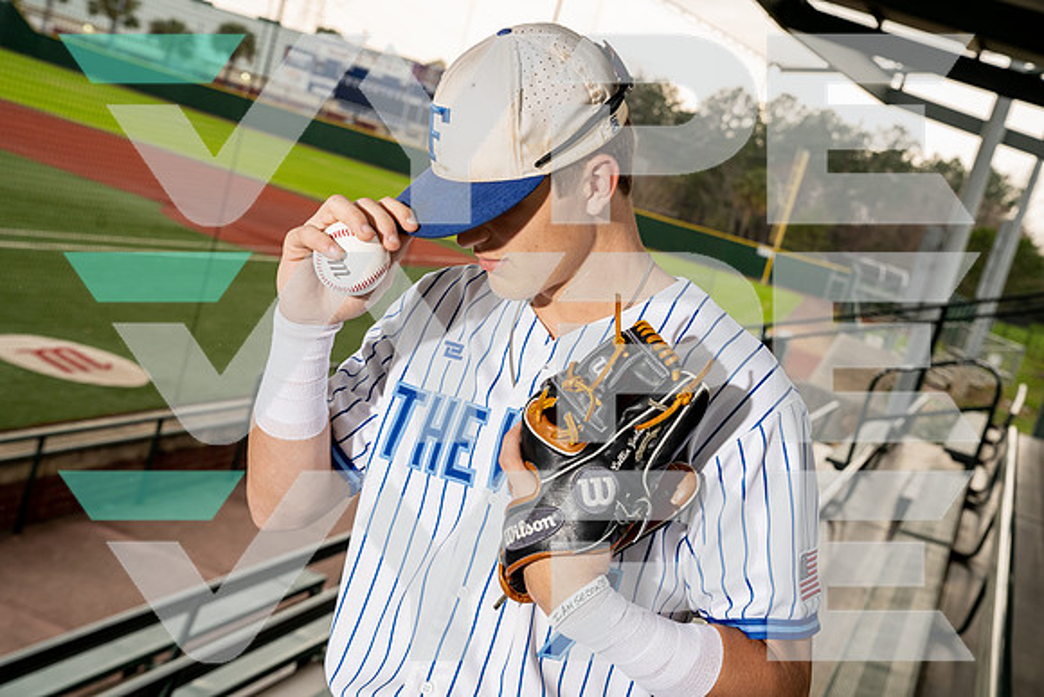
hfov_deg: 39.6
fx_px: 1450
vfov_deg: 27.0
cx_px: 522
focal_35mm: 50
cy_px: 348
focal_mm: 50
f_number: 6.3
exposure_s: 1/250
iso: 640
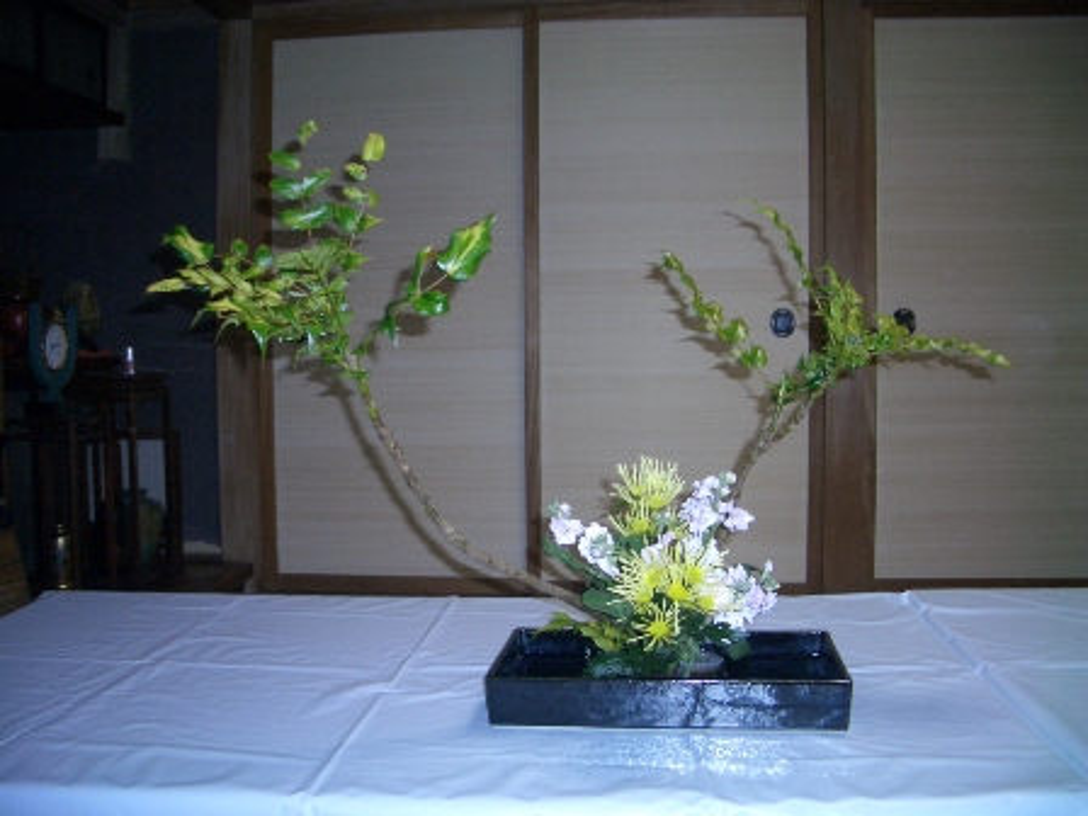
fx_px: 1100
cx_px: 544
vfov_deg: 40.7
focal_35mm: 35
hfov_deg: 52.6
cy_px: 408
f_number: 2.6
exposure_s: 1/60
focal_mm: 5.8
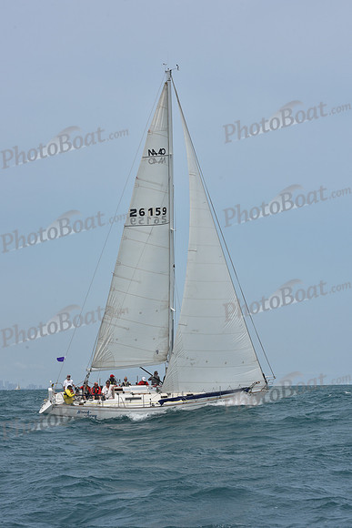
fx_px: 1026
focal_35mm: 70
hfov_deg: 19.5
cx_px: 176
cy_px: 264
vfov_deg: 28.8
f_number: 11
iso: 250
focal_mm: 70
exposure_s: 1/800
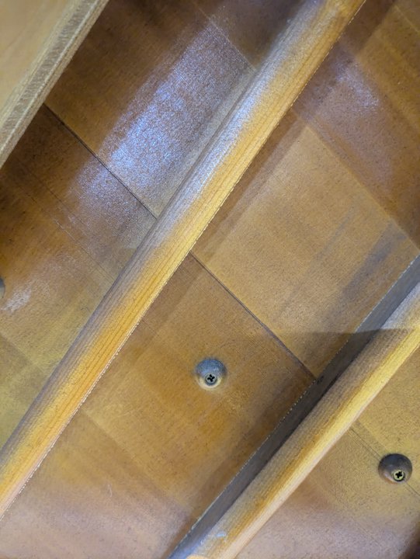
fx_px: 404
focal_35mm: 25
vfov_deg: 69.4
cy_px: 280
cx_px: 210
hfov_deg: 54.9
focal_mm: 5.43
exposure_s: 1/15
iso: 2448
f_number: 1.89
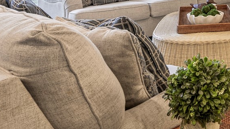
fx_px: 366
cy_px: -60
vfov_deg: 18.0
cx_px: 268
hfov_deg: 30.3
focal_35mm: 60
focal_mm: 15
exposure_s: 1.3
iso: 125
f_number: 5.6
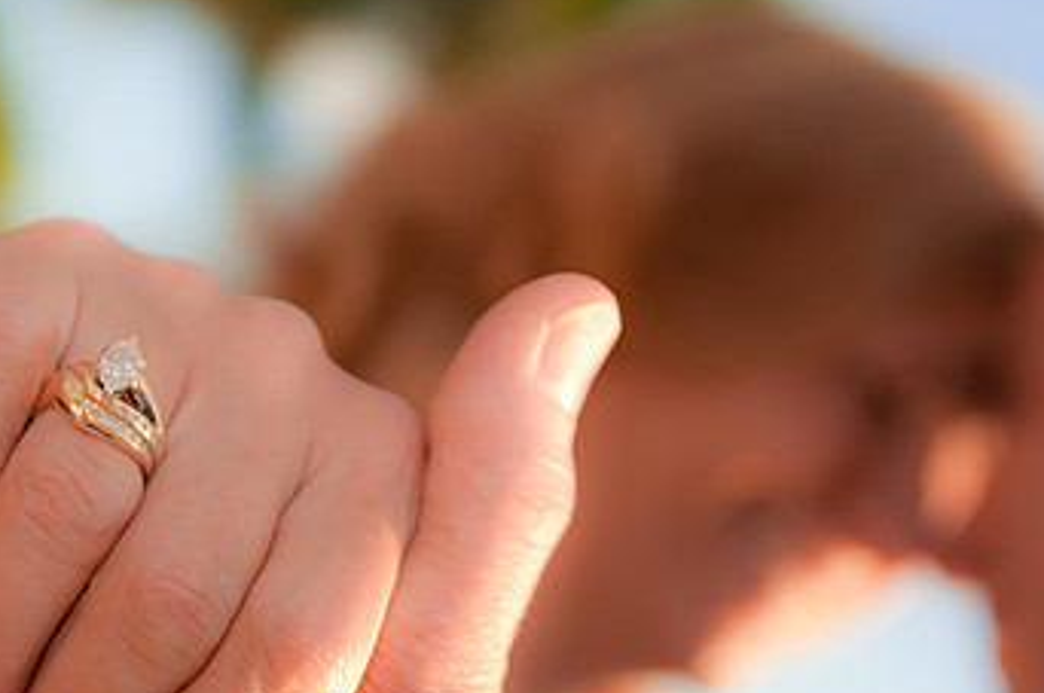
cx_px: 470
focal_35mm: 112
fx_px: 3243
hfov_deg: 18.3
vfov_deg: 12.2
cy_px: 395
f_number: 2.8
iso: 200
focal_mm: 44
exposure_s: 1/800
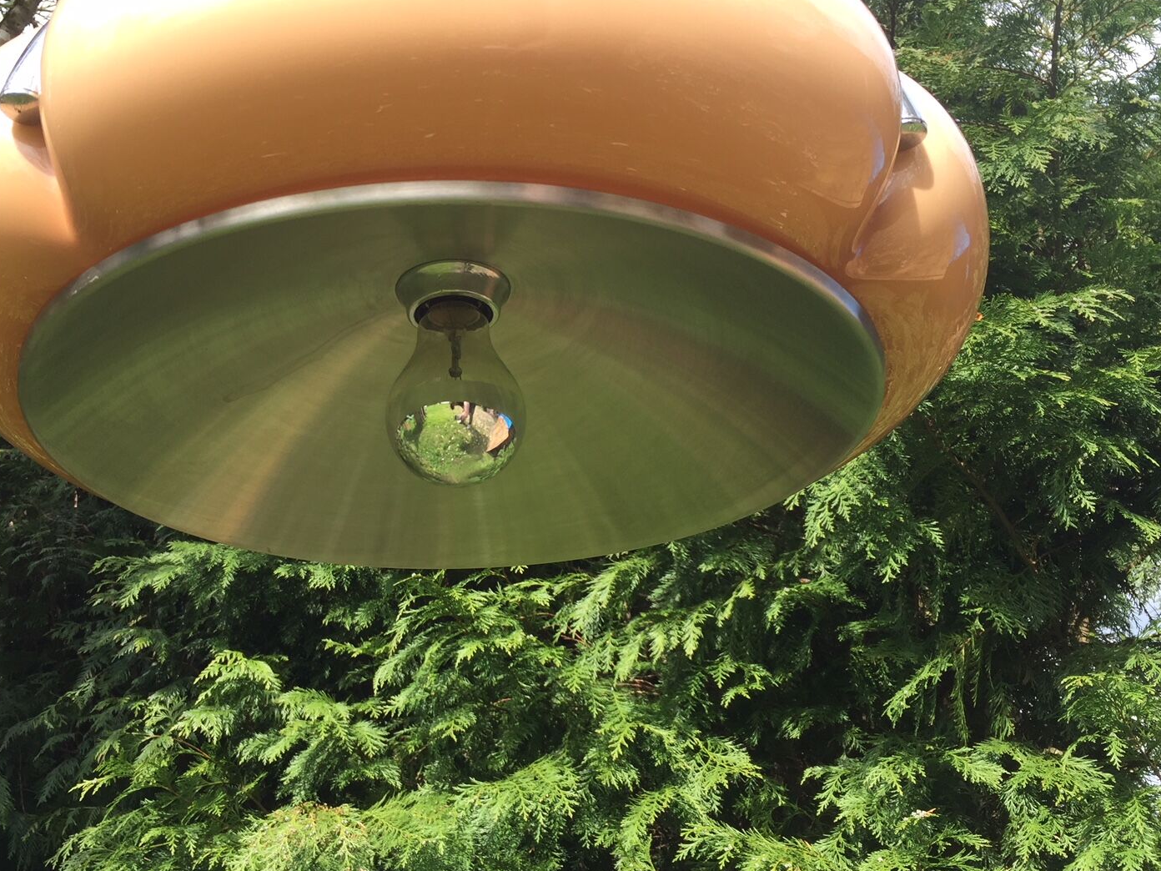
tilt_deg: +24.2
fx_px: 1140
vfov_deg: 41.8
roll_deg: +0.0
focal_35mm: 34
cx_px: 495
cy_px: 437
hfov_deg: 53.7
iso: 32
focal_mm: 4.15
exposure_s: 1/520
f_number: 2.2
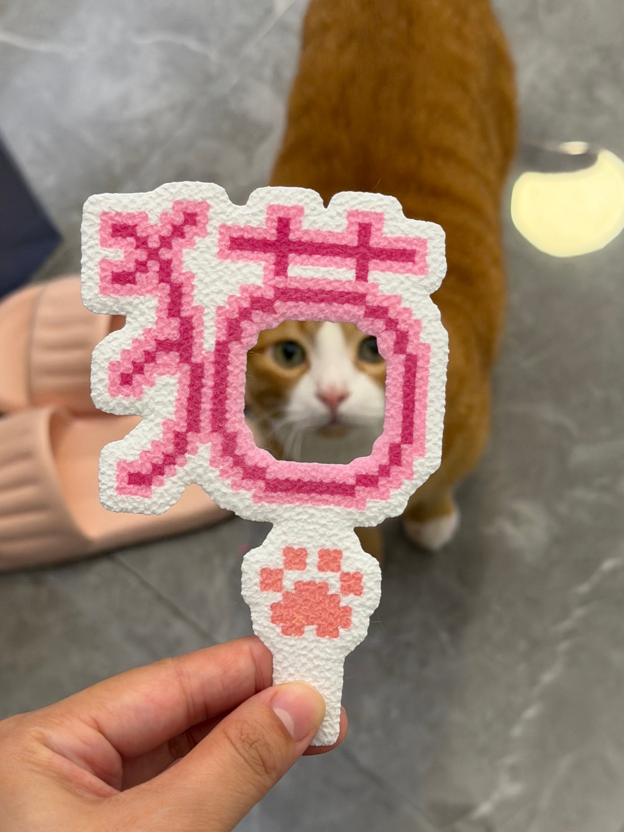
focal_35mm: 48
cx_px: 312
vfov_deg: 39.7
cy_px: 416
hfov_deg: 30.3
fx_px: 1154
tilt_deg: -70.1
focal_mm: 6.76
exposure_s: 1/50
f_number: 1.78
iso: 160
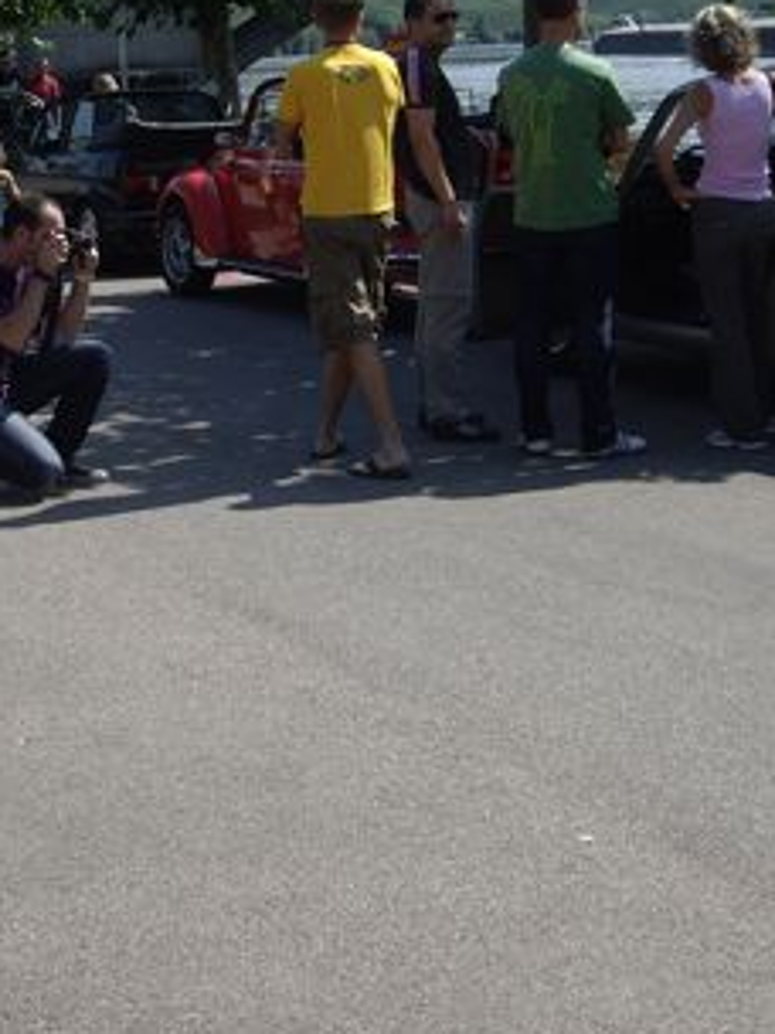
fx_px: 2388
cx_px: 238
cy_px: 367
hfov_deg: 18.4
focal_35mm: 80
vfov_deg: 24.3
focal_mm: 7.9
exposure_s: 1/200
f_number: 5.6
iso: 50
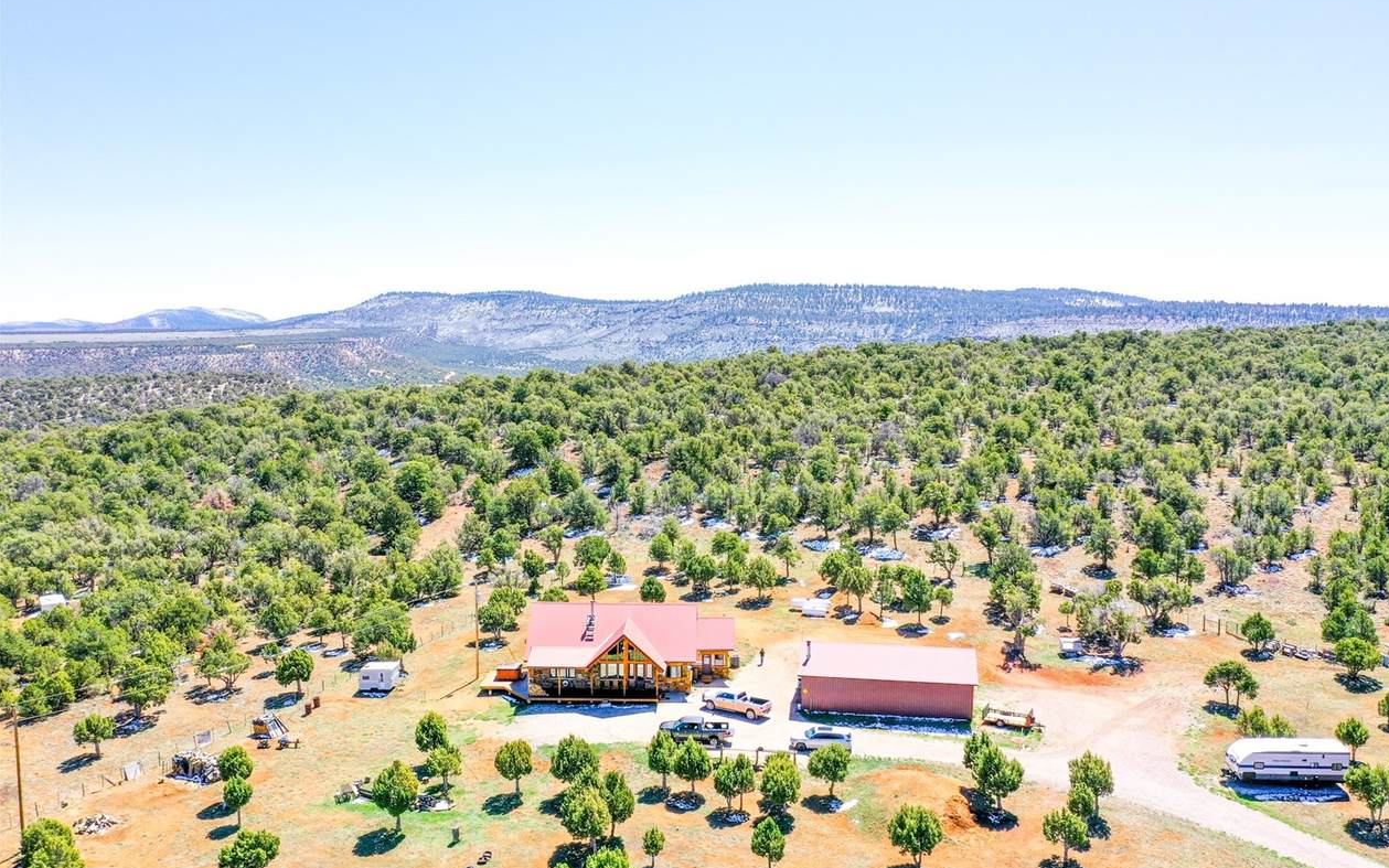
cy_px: 455
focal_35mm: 29
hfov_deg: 64.6
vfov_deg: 43.1
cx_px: 705
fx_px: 1098
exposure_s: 1/400
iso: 100
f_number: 5.6
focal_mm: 10.26
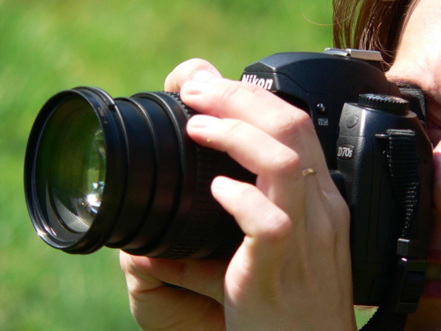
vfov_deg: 3.8
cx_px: 220
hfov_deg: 5.0
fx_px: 5045
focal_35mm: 396
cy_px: 166
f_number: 4
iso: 80
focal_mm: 65.9
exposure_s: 1/250
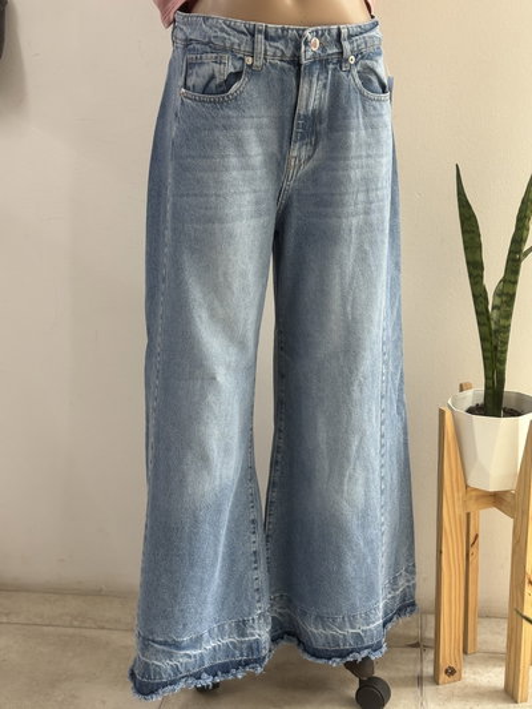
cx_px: 266
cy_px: 354
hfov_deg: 28.0
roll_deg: -0.1
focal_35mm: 52
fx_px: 1065
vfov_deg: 36.8
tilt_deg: -14.2
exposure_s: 1/50
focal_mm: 5.96
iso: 100
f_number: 1.6
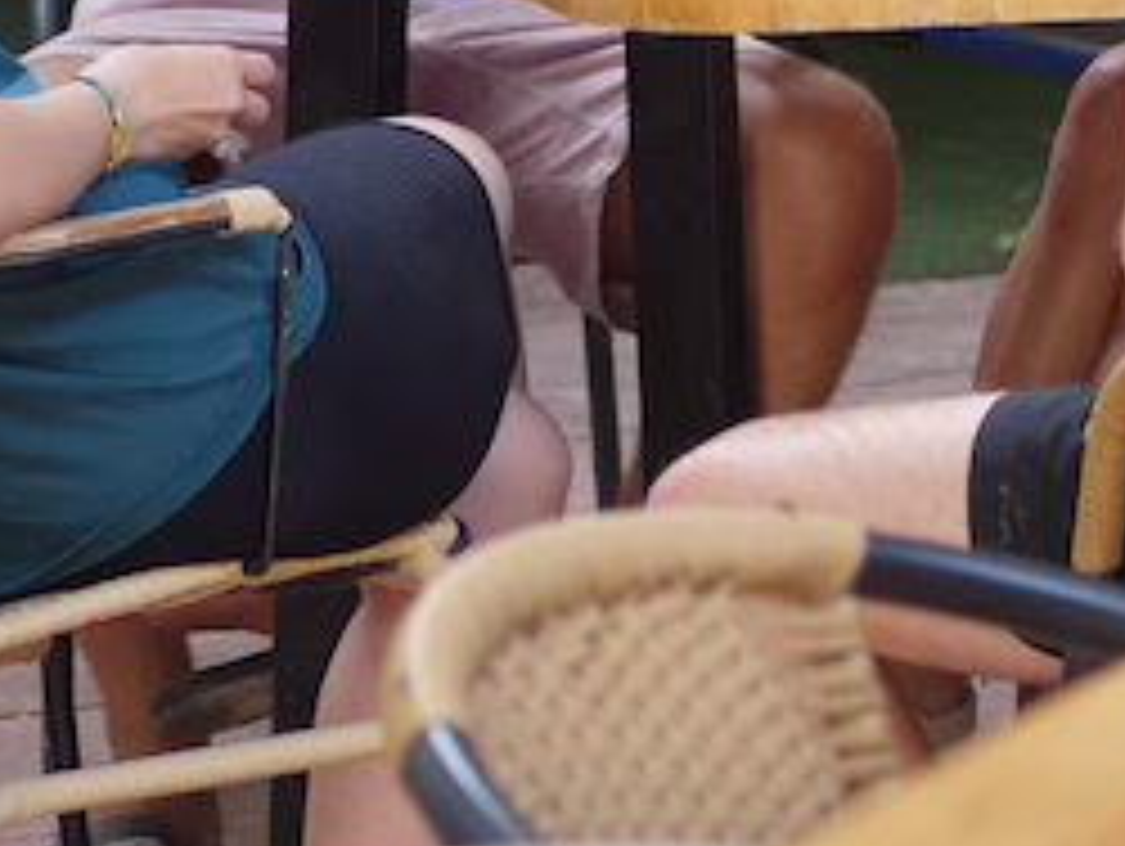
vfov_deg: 7.3
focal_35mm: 200
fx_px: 6506
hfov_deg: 9.8
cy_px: -310
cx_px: 1125
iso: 250
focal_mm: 25
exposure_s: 1/60
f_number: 1.7
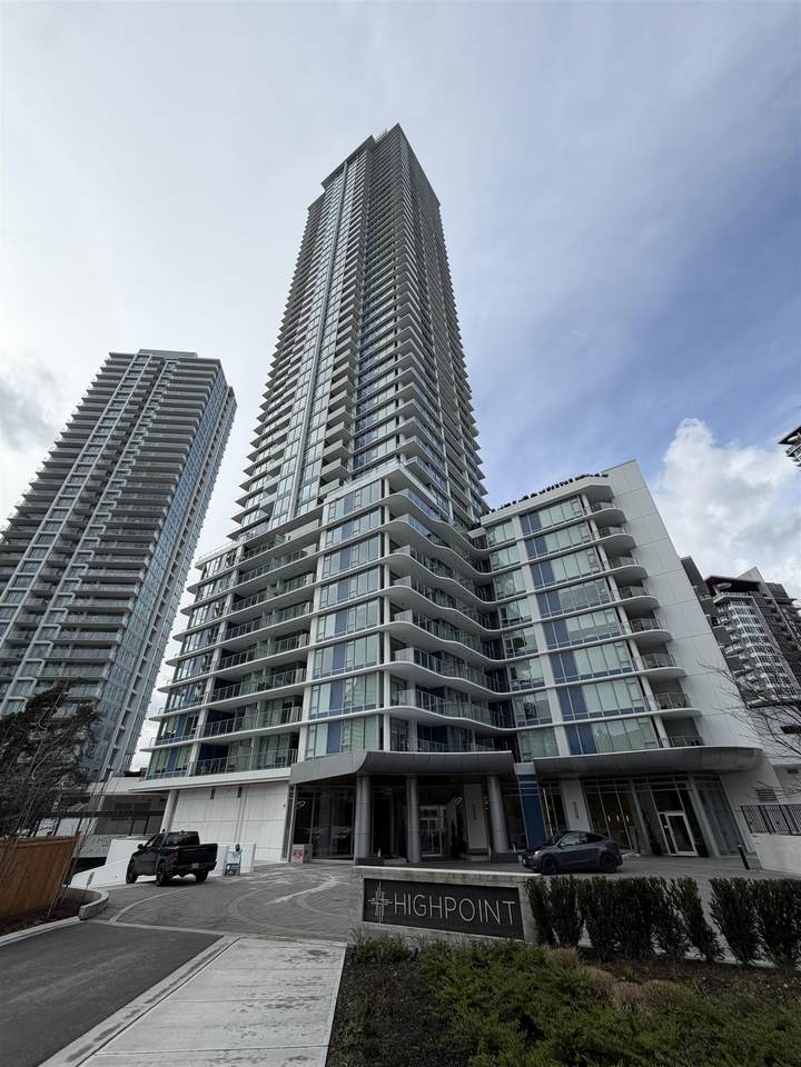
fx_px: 432
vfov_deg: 102.1
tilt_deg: +34.2
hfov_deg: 85.7
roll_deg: +2.5
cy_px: 534
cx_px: 400
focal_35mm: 14
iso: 20
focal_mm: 2.22
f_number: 2.2
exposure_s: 1/901
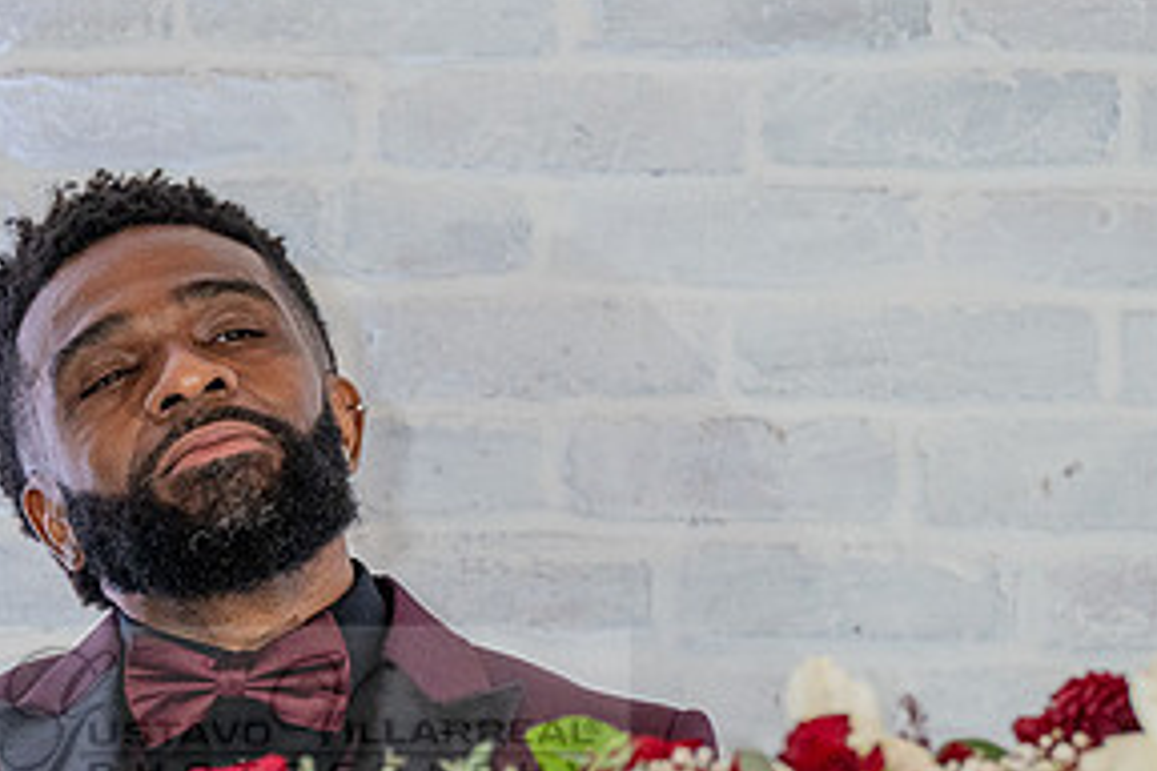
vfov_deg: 2.6
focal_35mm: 527
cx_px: -72
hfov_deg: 3.9
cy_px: 837
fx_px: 16936
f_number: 4.5
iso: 1600
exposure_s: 1/125
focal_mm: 200
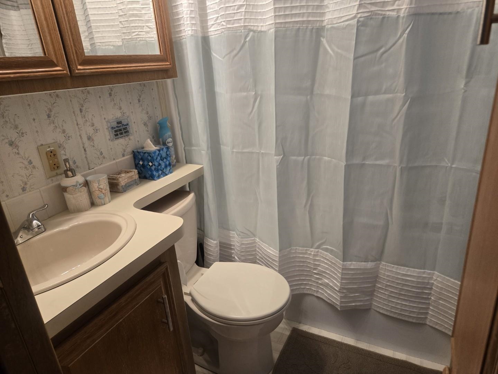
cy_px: 187
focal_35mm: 23
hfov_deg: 73.9
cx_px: 249
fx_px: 331
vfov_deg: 58.9
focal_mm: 5.4
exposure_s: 1/120
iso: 200
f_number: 1.8
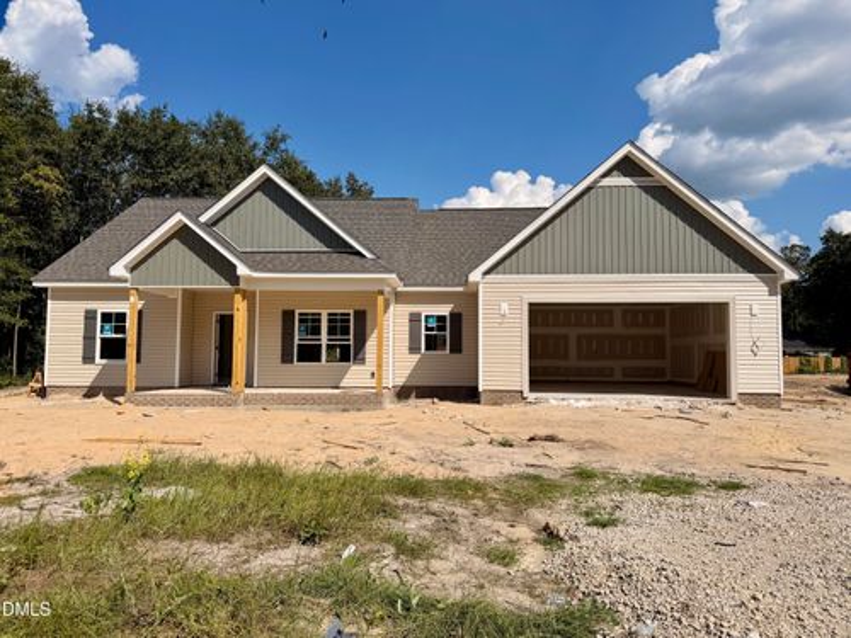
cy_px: 319
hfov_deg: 71.6
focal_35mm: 24
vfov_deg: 56.8
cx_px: 426
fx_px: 590
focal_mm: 6.76
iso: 80
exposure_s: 1/9091
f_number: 1.78
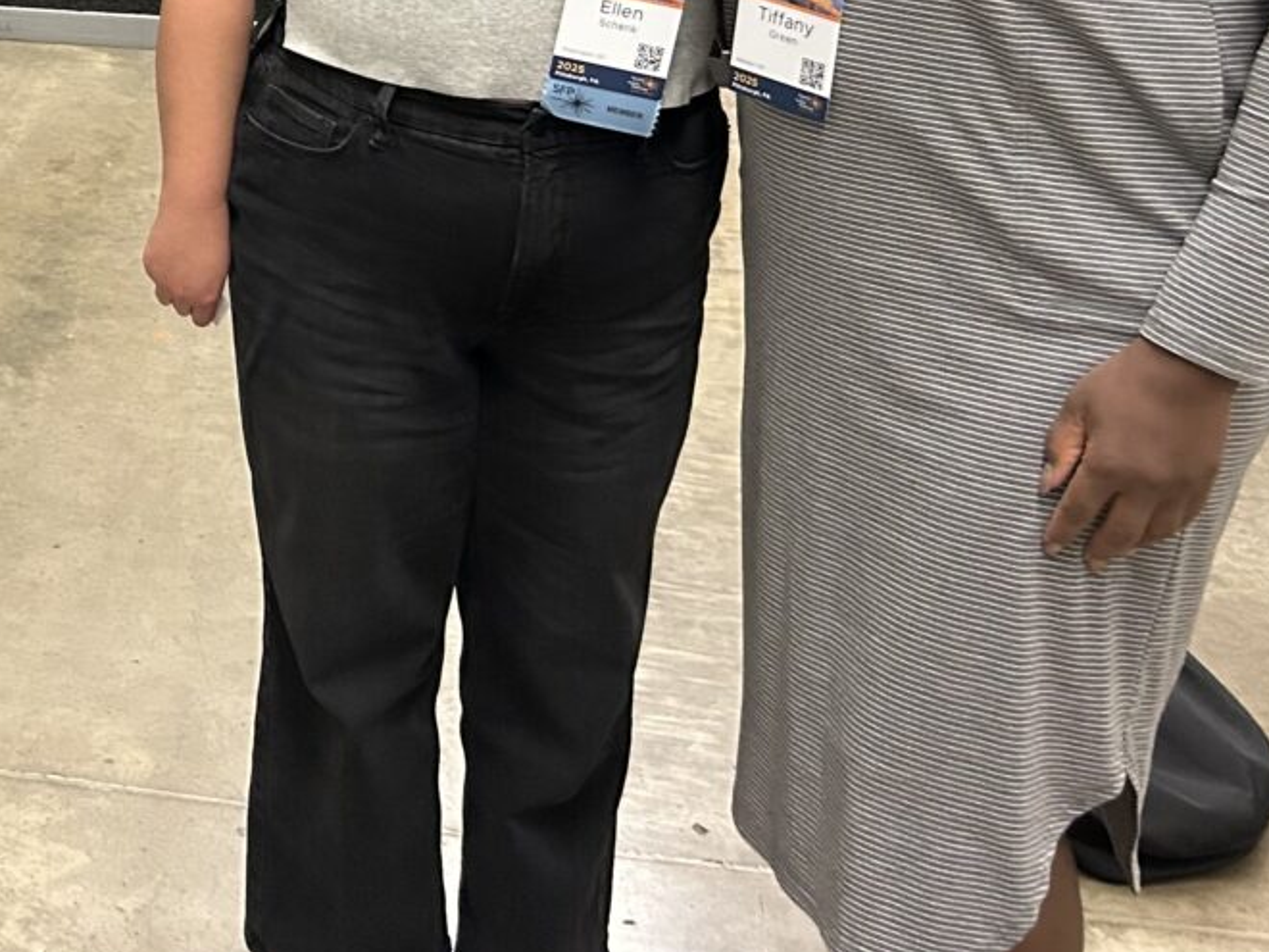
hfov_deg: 28.4
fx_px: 2310
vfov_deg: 21.7
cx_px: -62
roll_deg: +1.0
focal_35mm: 63
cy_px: -175
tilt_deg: -11.0
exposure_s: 1/40
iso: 400
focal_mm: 5.7
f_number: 1.5
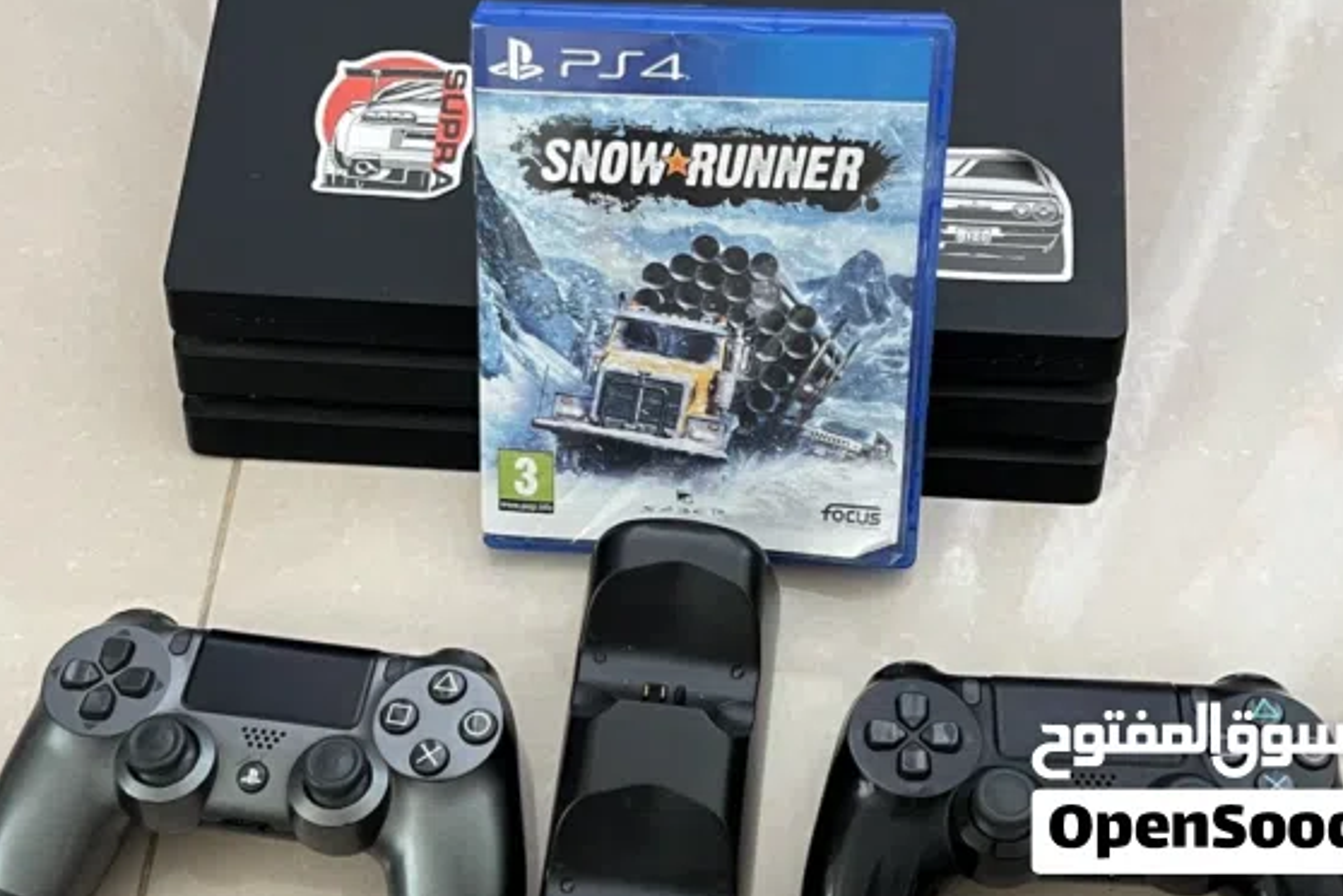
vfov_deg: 42.1
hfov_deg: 60.3
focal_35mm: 31
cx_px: 669
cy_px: 354
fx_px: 1156
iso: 400
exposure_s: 1/60
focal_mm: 5.7
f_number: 1.5
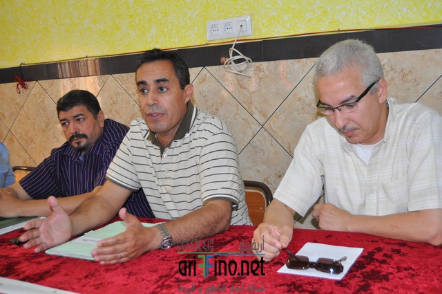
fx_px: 515
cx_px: 221
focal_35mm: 42
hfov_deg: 46.5
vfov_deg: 31.8
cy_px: 147
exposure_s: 1/60
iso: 800
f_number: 4
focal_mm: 28
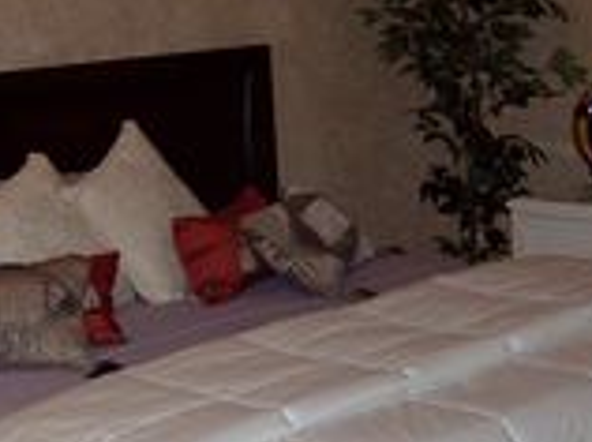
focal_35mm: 84
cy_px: 210
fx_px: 1434
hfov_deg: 23.3
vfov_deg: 17.5
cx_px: 318
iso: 200
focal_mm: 6
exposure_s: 1/60
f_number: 2.8
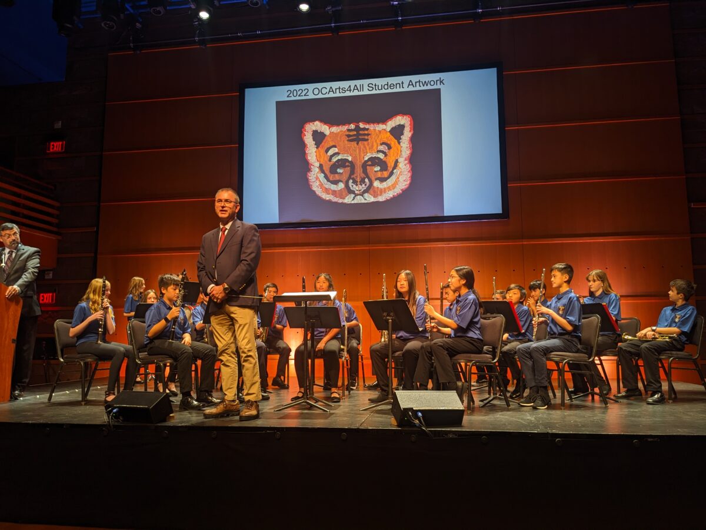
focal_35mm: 27
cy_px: 265
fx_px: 551
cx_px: 353
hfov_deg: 65.3
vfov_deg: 51.4
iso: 58
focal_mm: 4.38
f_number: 1.73
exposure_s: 1/31
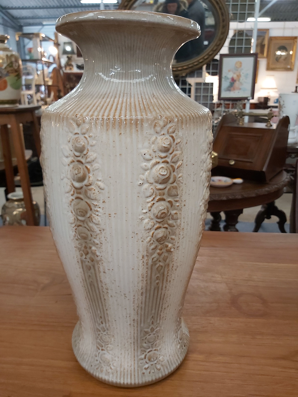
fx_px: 298
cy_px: 198
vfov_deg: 67.3
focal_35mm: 26
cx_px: 149
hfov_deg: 53.1
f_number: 1.7
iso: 250
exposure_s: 1/50
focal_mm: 3.92
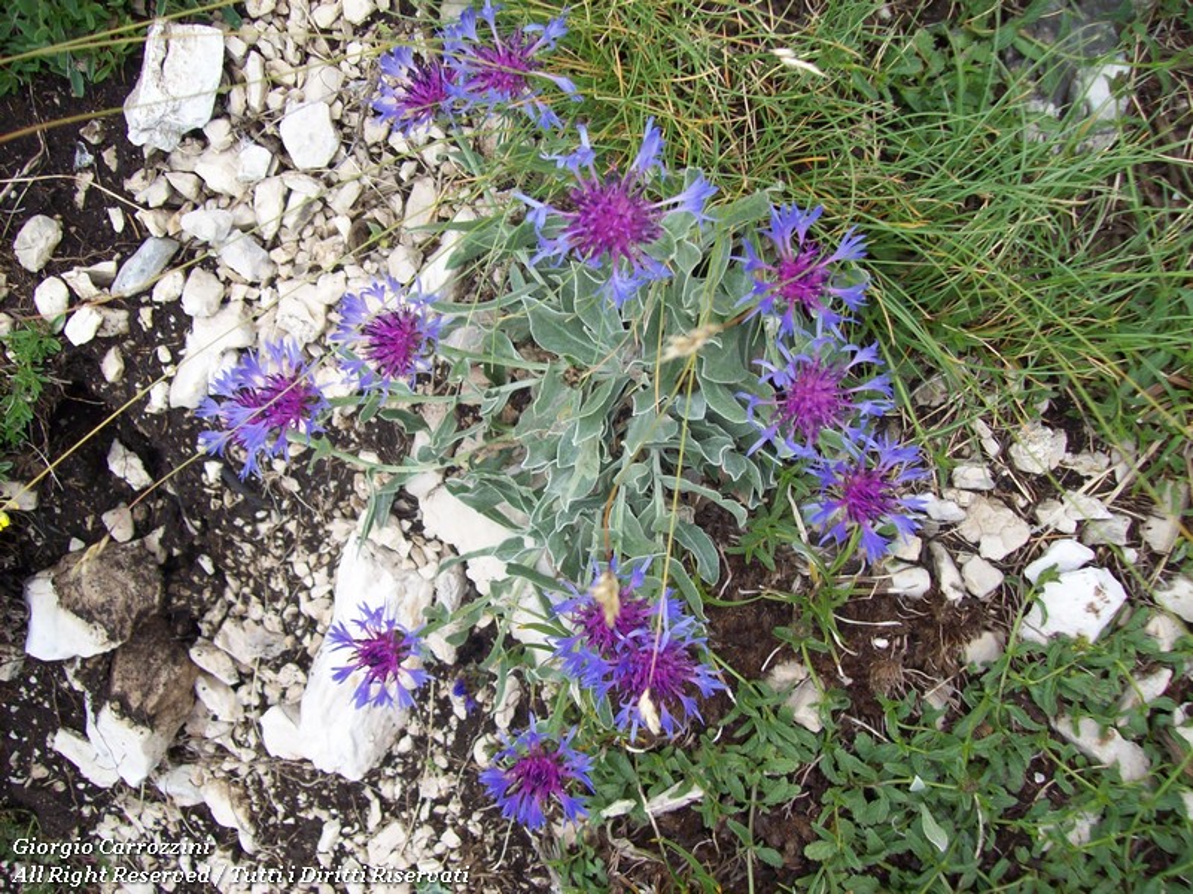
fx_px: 1240
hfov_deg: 51.4
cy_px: 447
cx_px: 596
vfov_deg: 39.6
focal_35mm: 36
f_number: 2.7
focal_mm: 6
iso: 80
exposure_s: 1/204
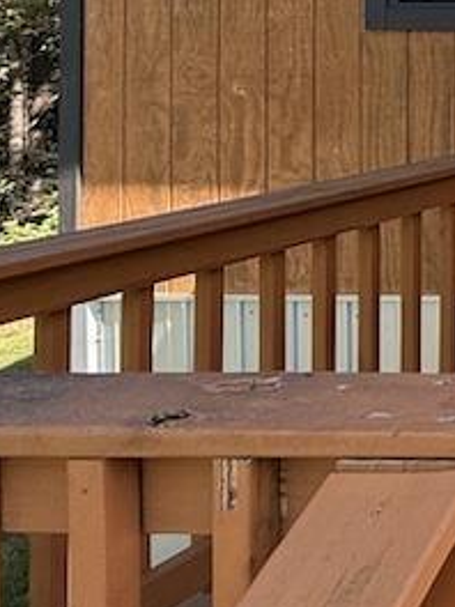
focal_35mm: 53
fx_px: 929
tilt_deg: +1.6
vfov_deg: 33.4
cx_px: 1089
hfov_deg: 15.2
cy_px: 11
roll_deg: -0.3
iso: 64
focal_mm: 2.22
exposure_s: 1/353
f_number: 2.2
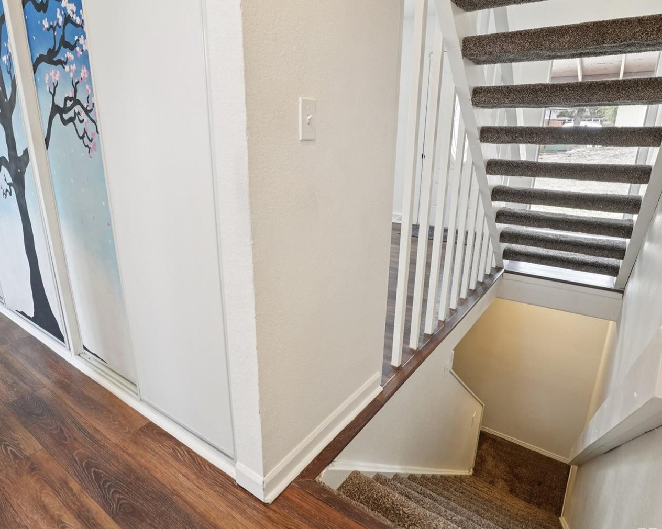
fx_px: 384
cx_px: 303
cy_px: 266
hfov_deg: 81.4
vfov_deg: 69.2
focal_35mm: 20
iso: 400
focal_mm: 11
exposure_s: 1/30
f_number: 8
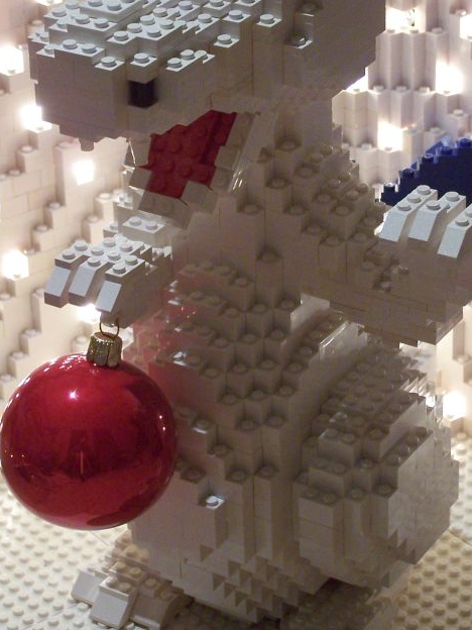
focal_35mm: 110
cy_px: 218
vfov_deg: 17.8
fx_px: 2000
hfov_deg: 13.5
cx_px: 271
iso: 140
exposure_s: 1/8
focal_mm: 11.1
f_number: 3.2
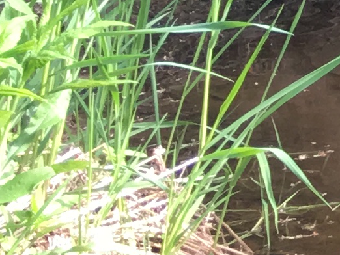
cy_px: -381
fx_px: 2201
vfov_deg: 6.3
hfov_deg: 7.1
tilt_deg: -1.7
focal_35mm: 224
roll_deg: +1.1
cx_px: 1281
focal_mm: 4.15
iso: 32
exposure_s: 1/120
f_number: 2.2
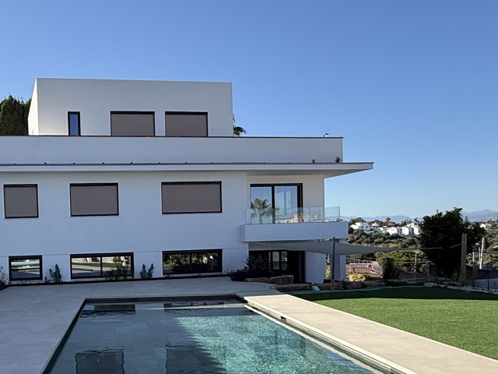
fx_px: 504
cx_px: 87
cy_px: 259
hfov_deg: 49.0
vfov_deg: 40.0
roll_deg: +1.9
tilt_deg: -2.0
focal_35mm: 35
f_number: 2.2
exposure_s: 1/1259
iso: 50
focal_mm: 2.22
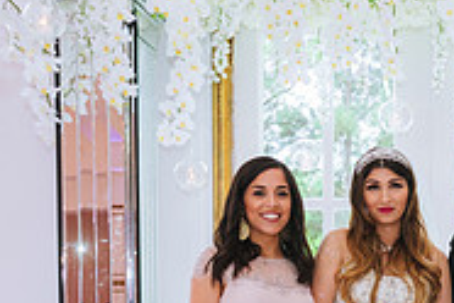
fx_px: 1059
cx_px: 432
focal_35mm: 84
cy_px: 380
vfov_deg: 15.6
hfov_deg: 23.4
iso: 800
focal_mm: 27
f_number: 2.8
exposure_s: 1/200
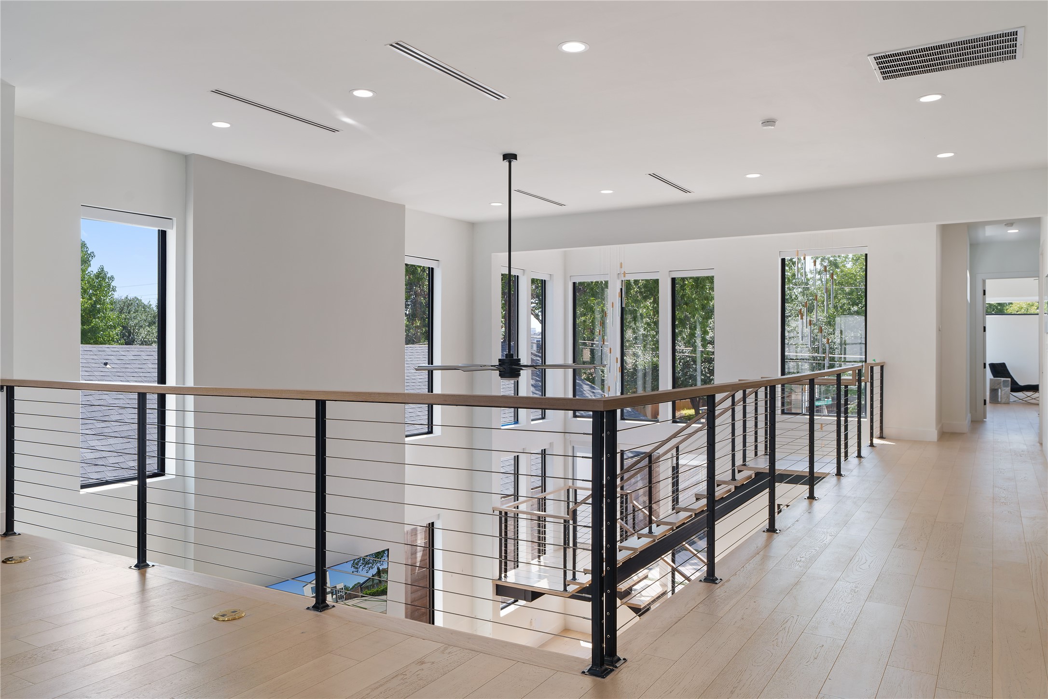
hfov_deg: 69.4
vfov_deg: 49.6
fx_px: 757
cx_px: 524
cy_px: 350
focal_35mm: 26
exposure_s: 1/2.5
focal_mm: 26
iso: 100
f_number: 8
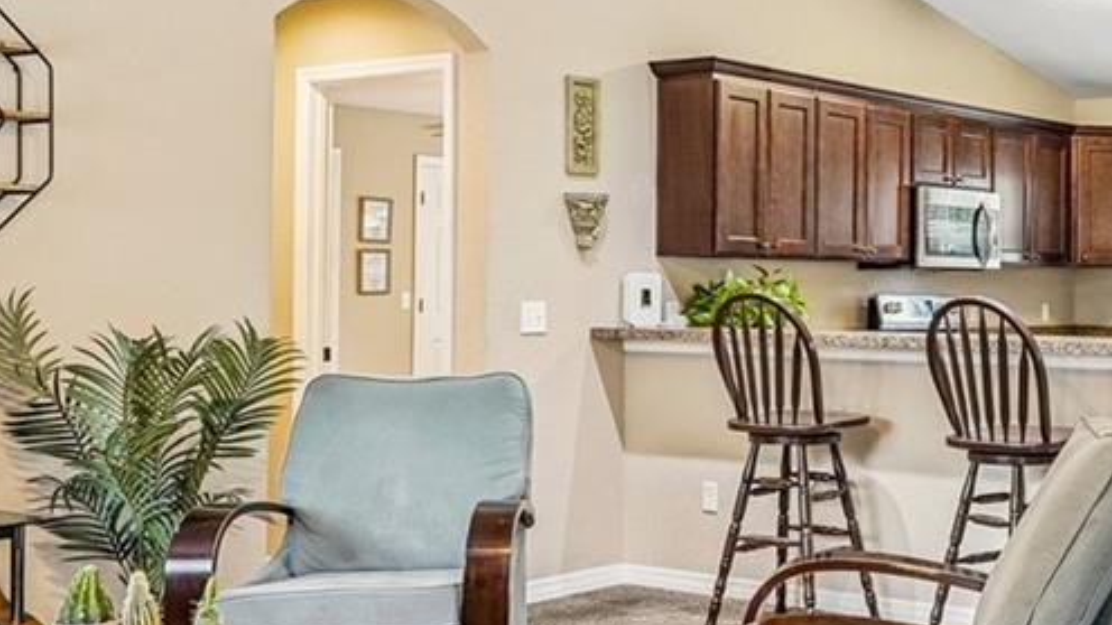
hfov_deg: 36.3
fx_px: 1592
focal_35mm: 54
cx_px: 986
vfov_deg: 22.2
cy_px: 255
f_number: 8
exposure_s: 1/8
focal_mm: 16
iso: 400
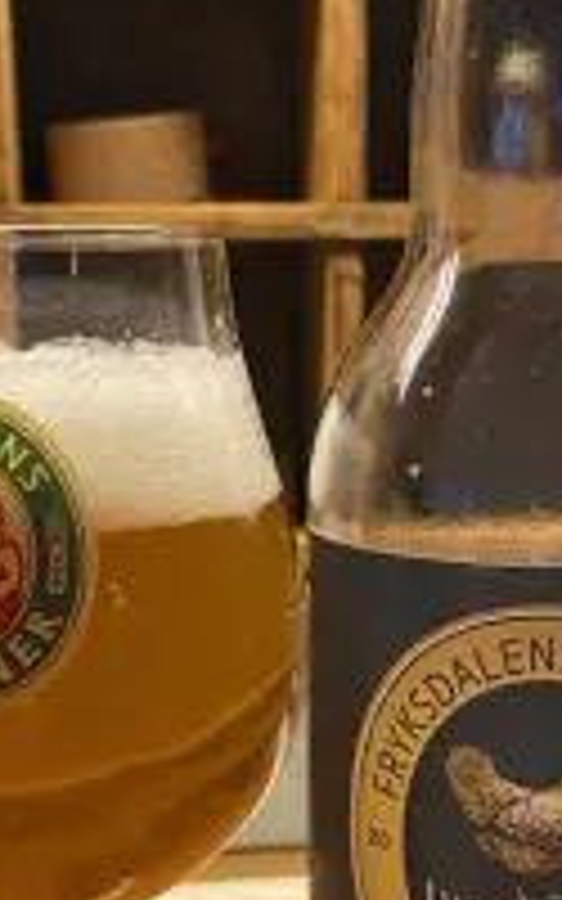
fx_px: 1348
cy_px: 562
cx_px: 234
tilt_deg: -9.0
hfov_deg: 23.5
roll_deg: +0.9
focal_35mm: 55
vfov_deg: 36.7
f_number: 1.8
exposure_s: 1/50
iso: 80
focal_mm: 4.25
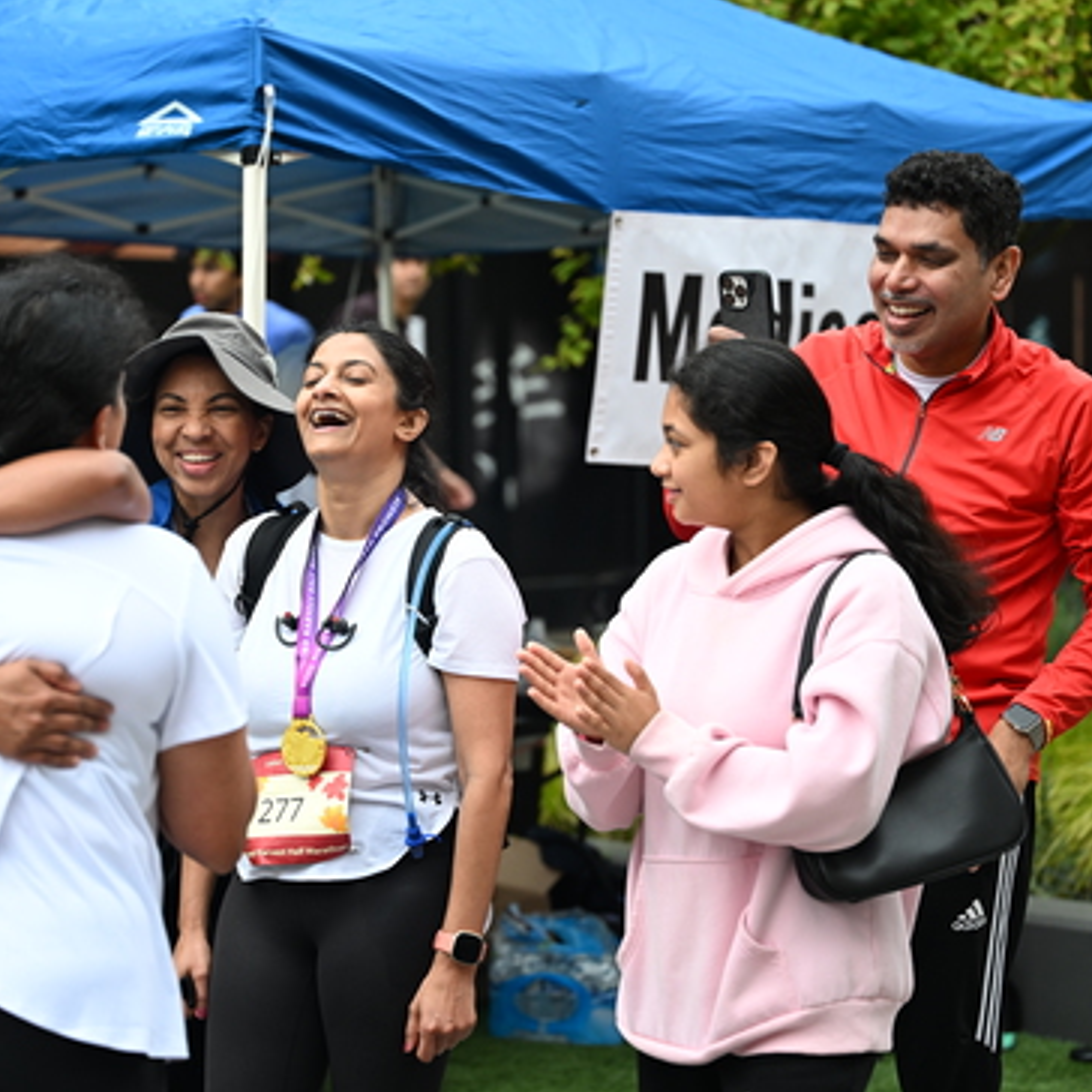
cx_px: 408
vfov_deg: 19.3
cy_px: 544
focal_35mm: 90
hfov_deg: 19.3
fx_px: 3212
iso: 640
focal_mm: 70
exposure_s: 1/2000
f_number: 2.8
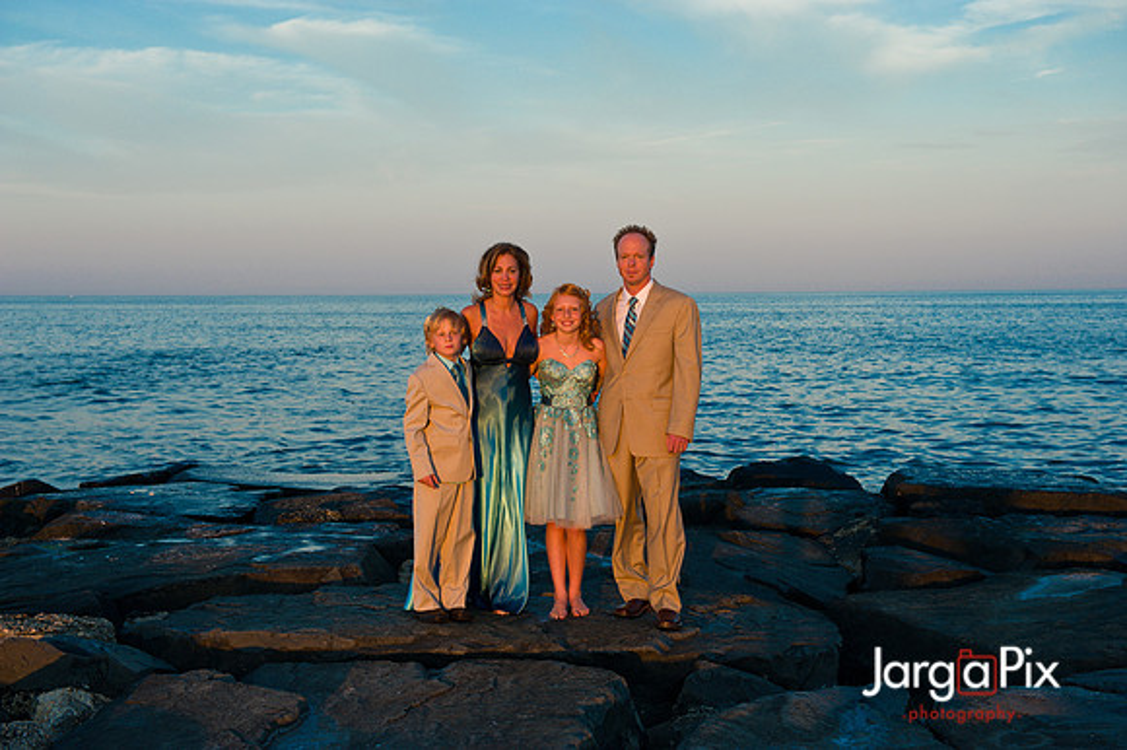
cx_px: 564
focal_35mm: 50
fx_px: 1564
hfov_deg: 39.6
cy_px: 375
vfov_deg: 27.0
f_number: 6.3
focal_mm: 50
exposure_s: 1/200
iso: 200
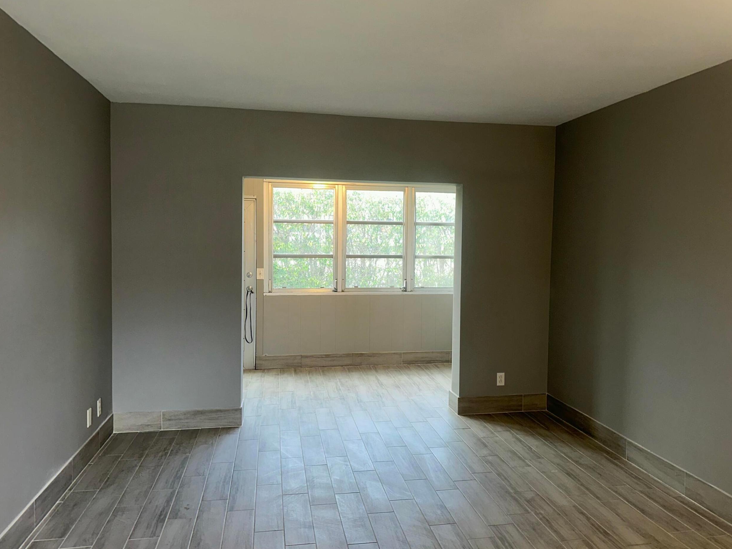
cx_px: 406
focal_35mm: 28
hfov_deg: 63.3
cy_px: 272
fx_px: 592
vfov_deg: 49.7
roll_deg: -1.0
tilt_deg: -2.1
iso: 50
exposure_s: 1/37
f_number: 1.78
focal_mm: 6.86
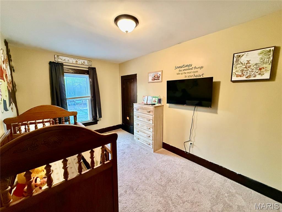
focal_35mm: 14
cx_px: 141
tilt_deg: -8.1
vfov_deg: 85.7
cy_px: 106
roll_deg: +0.7
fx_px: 114
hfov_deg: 102.1
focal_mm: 2.22
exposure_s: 1/60
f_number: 2.2
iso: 800
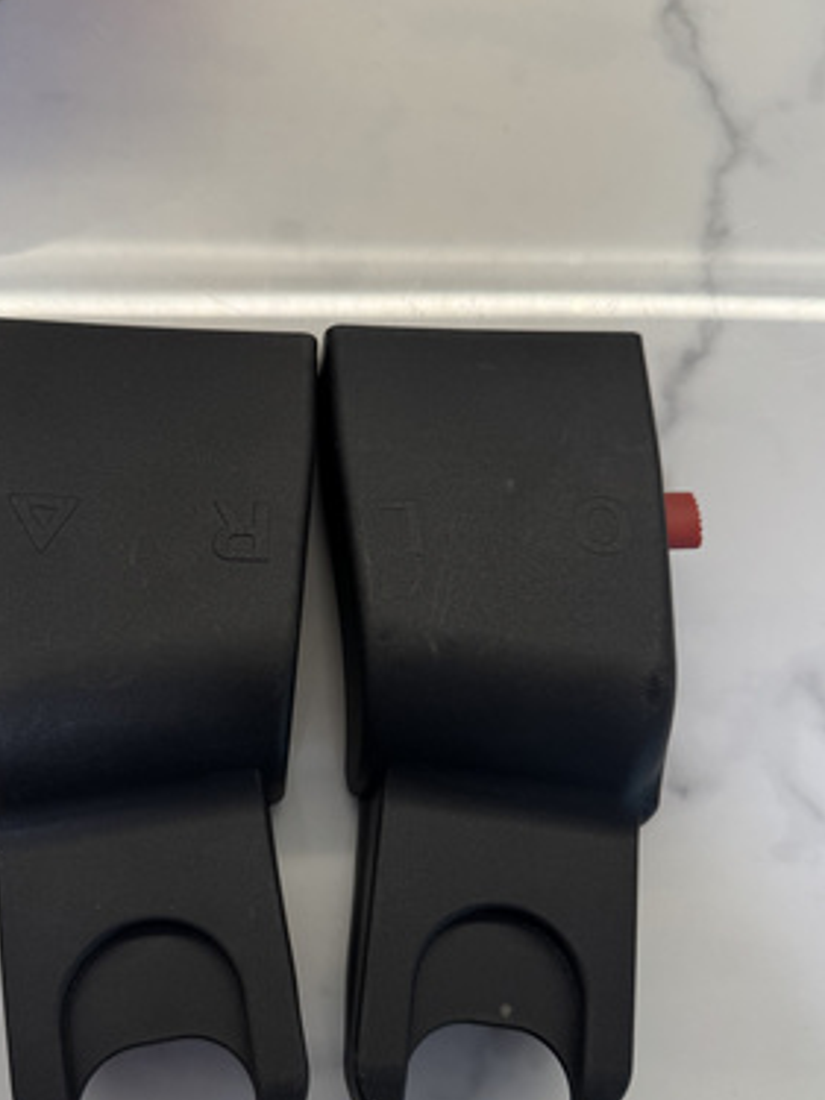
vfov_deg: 56.4
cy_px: 657
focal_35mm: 32
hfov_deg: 43.9
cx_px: 321
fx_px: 1017
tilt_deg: -80.5
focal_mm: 6.76
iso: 125
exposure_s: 1/121
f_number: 1.78
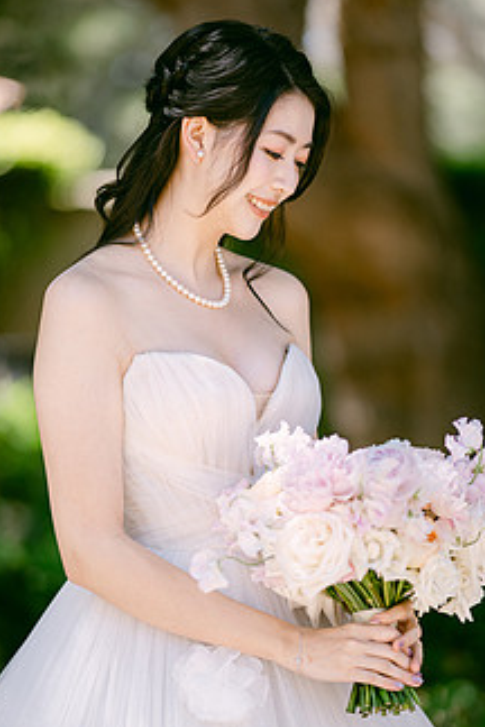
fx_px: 2950
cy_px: 422
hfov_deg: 9.4
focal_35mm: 146
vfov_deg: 14.1
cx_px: 236
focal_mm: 105
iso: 64
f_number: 1.4
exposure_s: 1/800
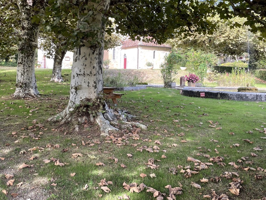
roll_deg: -0.1
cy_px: 75
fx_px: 284
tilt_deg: +0.7
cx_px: 104
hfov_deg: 49.8
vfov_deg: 38.4
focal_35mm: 37
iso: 32
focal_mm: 4.2
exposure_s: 1/159
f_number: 1.6
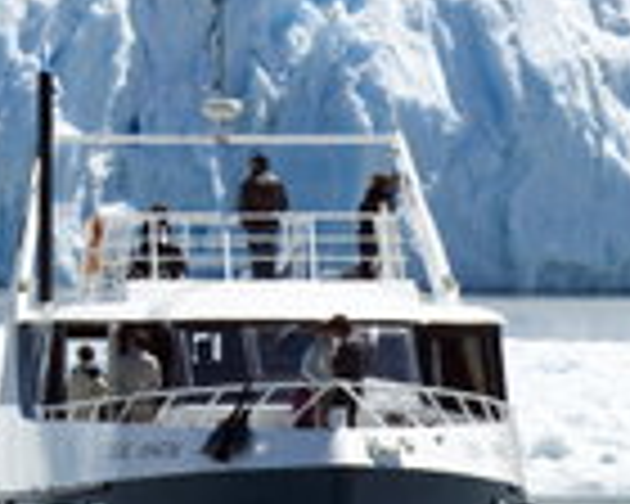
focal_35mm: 890
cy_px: 119
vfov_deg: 1.7
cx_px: 40
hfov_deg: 2.2
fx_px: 16587
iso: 100
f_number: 10
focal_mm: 185
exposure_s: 1/500
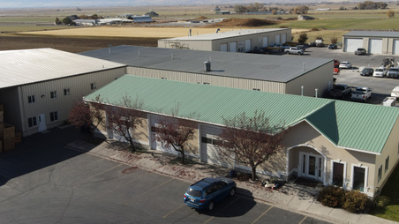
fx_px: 391
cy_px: 86
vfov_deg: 31.8
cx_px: 197
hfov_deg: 54.0
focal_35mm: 37
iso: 100
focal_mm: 4.5
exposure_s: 1/725
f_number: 2.8
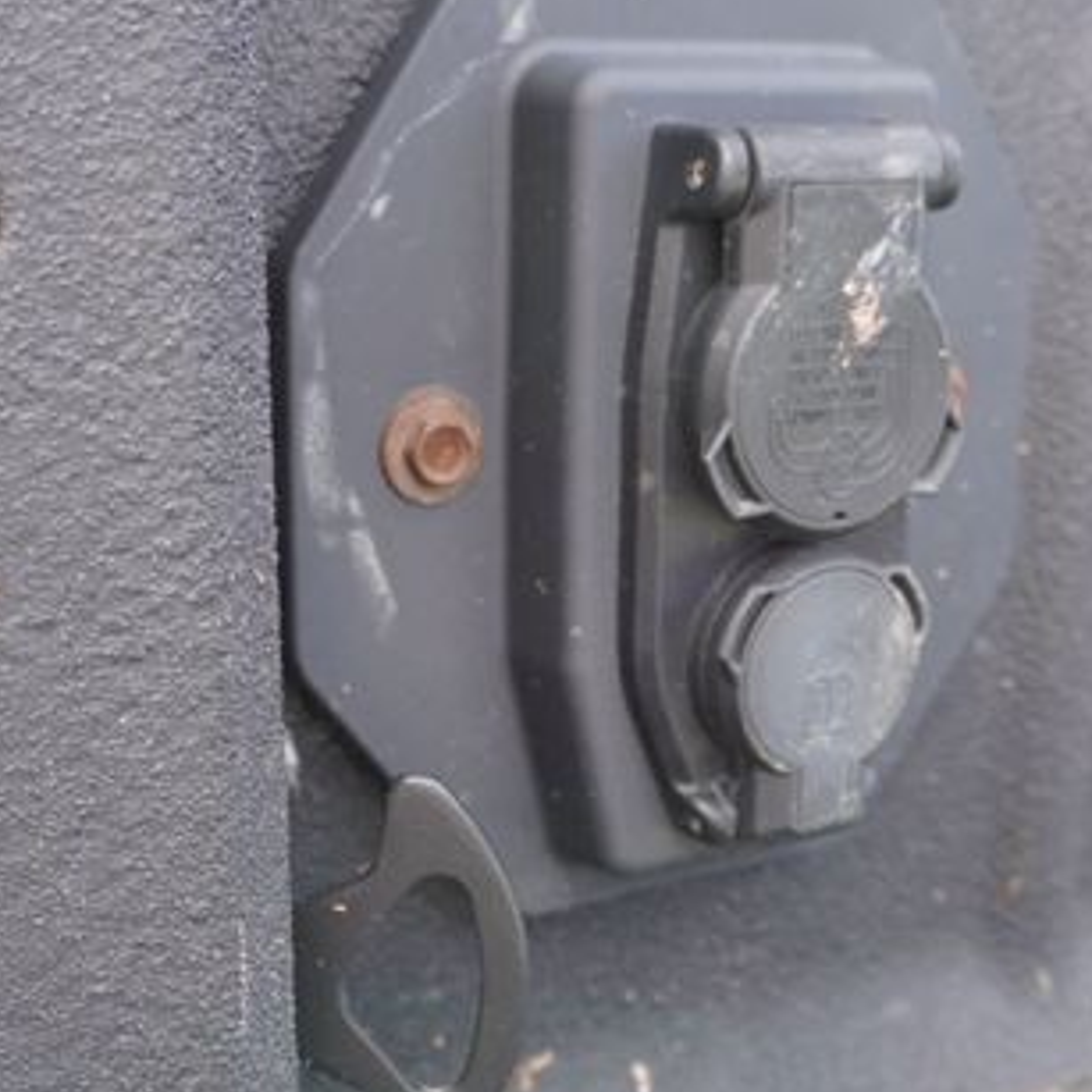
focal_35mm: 56
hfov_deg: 30.6
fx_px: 1995
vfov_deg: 30.6
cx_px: 598
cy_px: 619
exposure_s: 1/60
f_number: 4
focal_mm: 21
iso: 160
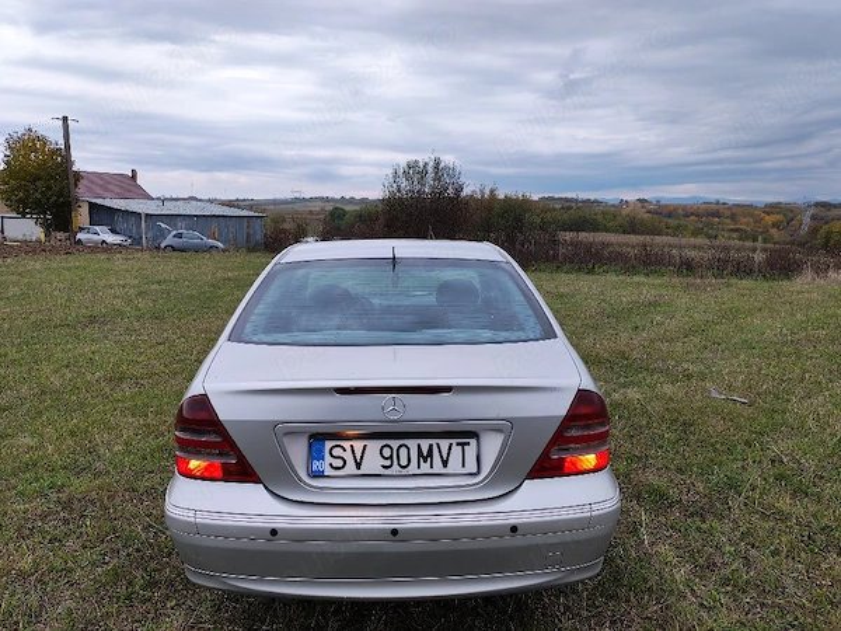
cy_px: 316
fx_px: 656
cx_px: 420
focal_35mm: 27
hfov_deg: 65.3
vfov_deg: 51.4
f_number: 1.9
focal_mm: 6.12
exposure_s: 1/100
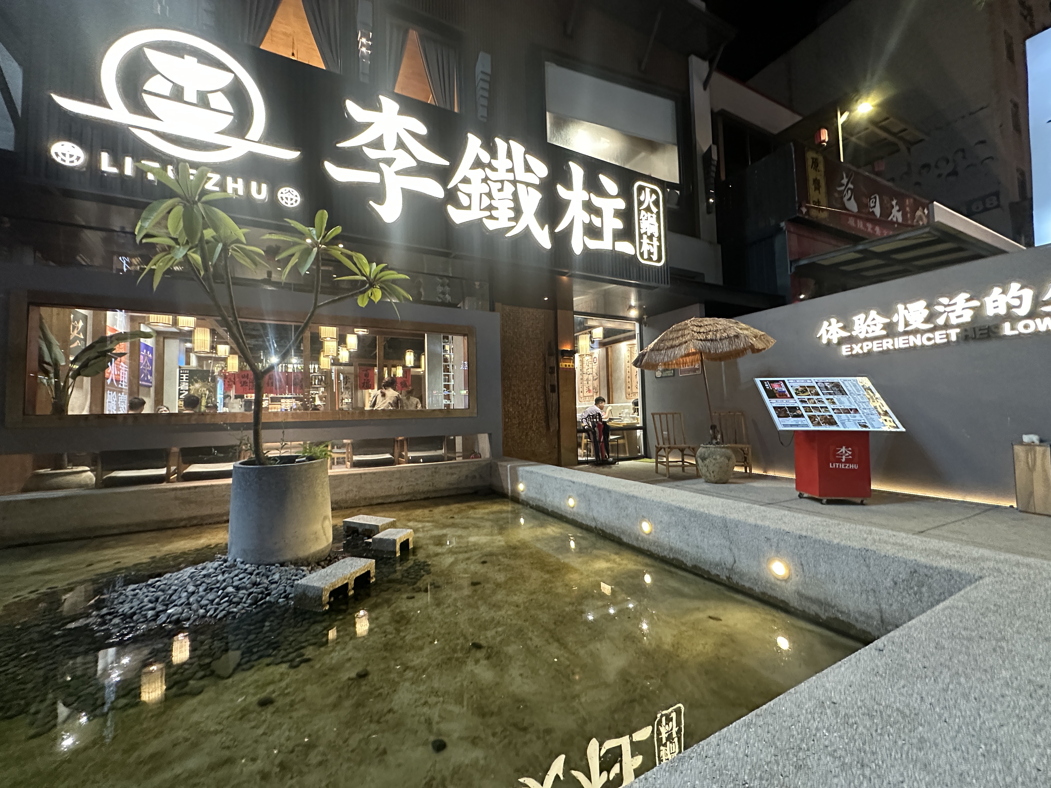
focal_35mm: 14
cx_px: 526
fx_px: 425
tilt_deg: +2.3
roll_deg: +1.0
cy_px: 394
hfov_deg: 102.1
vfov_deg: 85.7
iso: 800
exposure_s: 1/60
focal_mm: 2.22
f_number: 2.2
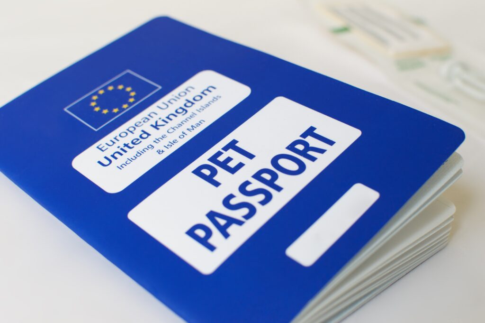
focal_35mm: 52
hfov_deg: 37.9
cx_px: 242
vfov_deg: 25.7
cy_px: 162
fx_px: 707
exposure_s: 1/160
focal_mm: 35
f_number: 5
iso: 400
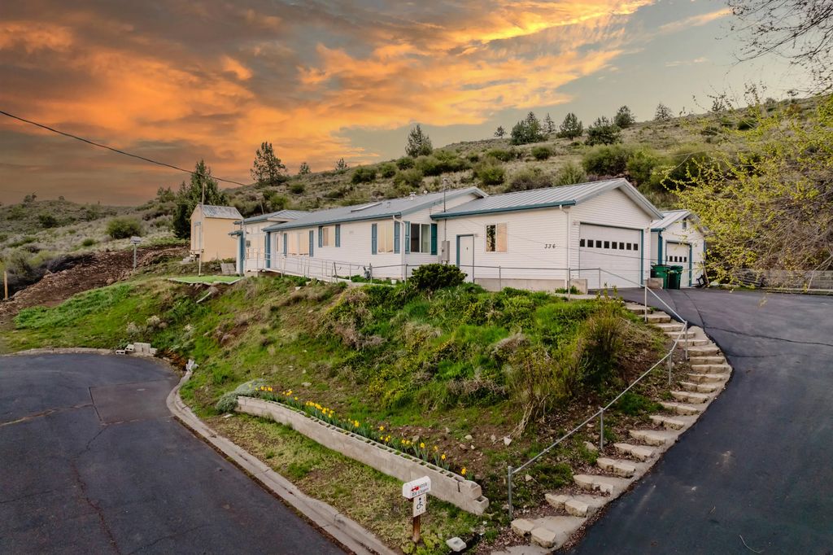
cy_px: 278
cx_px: 416
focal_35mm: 22
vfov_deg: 57.2
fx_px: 509
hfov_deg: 78.6
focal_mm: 8.38
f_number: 2.8
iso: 100
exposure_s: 1/90
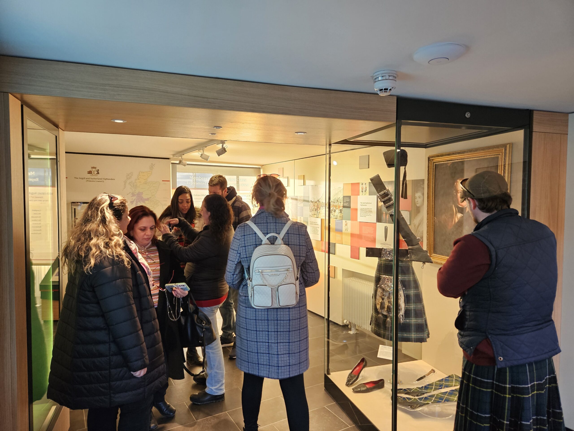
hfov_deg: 73.9
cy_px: 216
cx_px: 287
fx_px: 381
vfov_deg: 58.9
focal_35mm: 23
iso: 320
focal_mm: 5.4
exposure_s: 1/100
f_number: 1.8
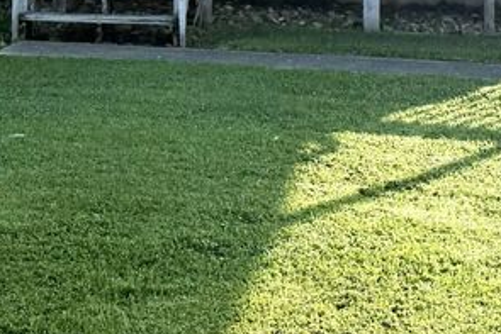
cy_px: -293
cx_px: 185
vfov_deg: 11.3
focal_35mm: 112
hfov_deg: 18.2
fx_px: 1559
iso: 100
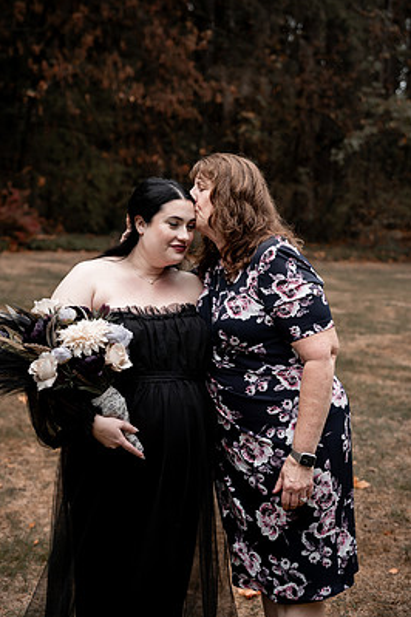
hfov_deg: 25.5
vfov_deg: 37.5
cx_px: 181
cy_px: 271
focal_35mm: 53
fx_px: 908
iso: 400
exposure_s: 1/1600
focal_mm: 47
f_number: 2.8
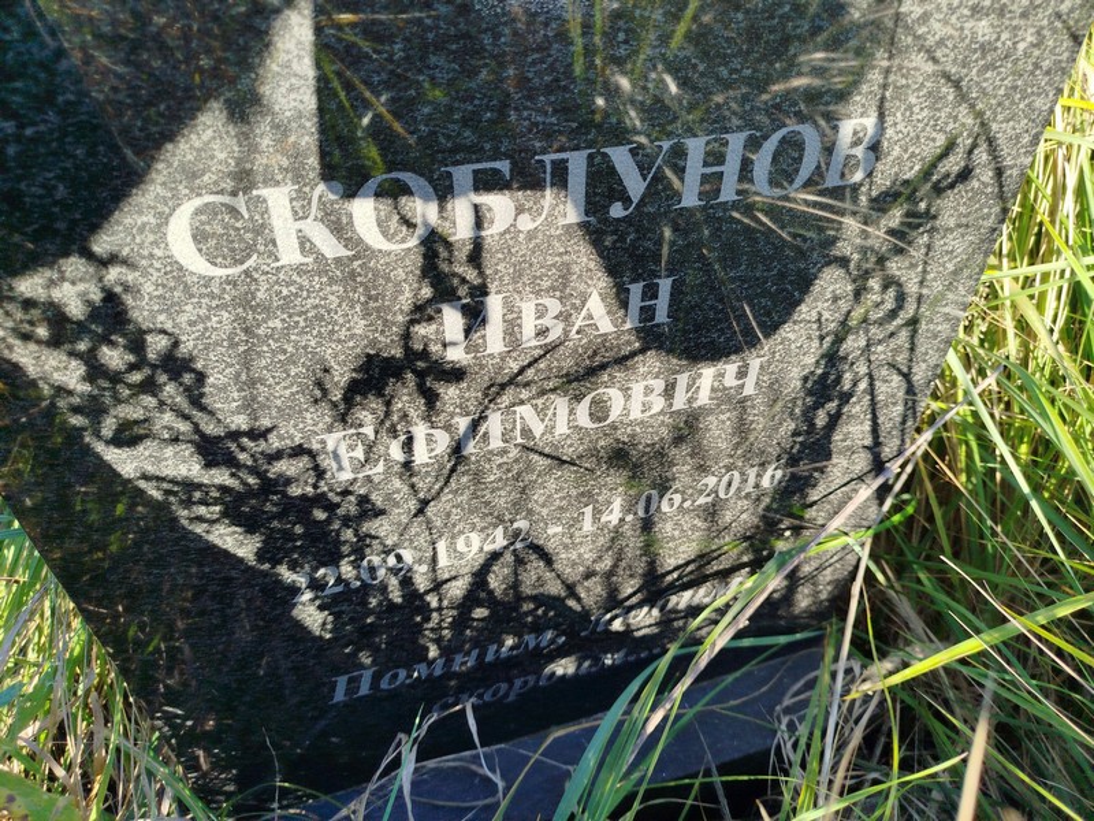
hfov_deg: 71.6
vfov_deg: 56.8
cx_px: 547
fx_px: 758
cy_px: 410
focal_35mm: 24
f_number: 1.7
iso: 50
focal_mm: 5.31
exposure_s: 1/197
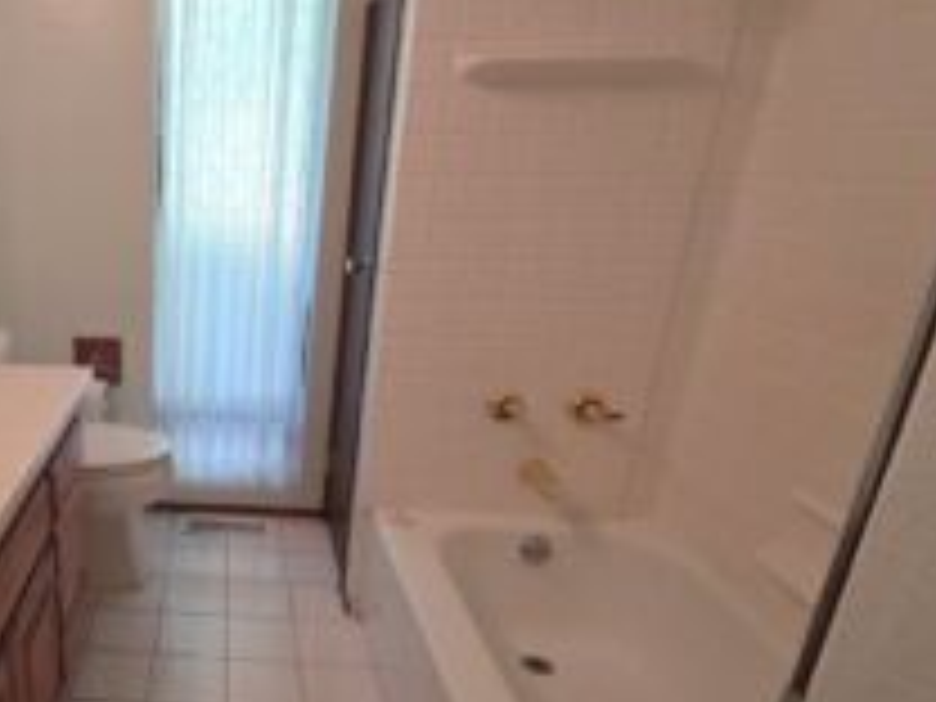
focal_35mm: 25
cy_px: 414
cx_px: 144
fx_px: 676
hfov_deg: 61.5
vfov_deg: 54.6
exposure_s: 1/120
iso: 200
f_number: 2.2
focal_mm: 2.2
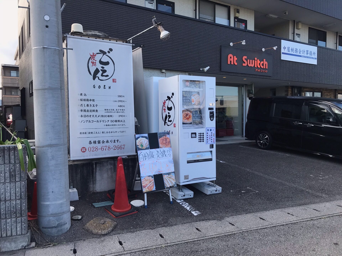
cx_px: 171
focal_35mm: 28
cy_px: 128
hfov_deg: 63.4
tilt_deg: -0.8
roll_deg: +0.4
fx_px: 277
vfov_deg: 49.7
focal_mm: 3.99
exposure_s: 1/626
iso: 20
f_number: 1.8
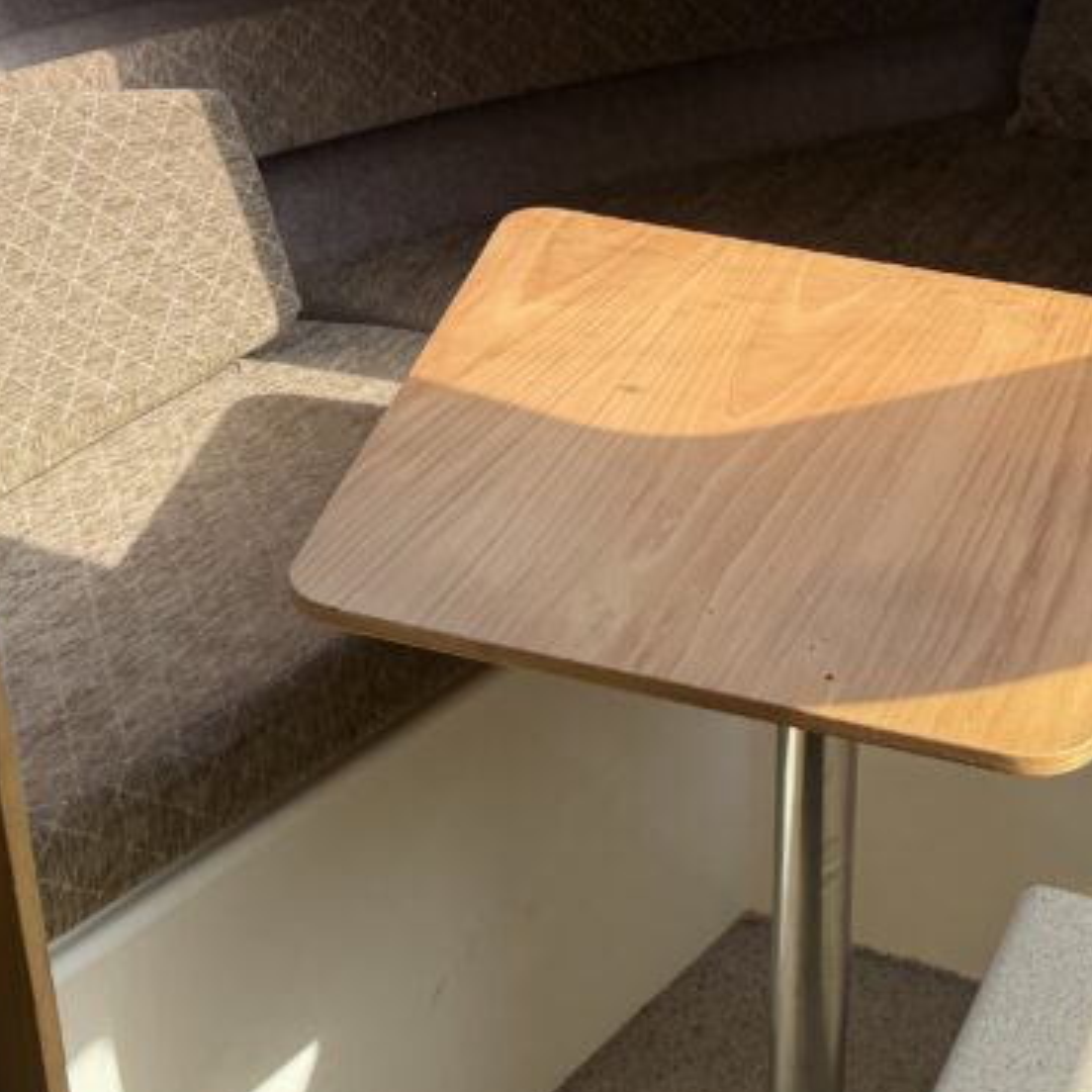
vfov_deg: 28.5
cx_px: 911
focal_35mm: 59
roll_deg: +1.2
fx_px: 2106
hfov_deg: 28.3
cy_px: 234
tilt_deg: -22.5
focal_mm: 6.76
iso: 80
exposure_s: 1/1010
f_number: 1.78
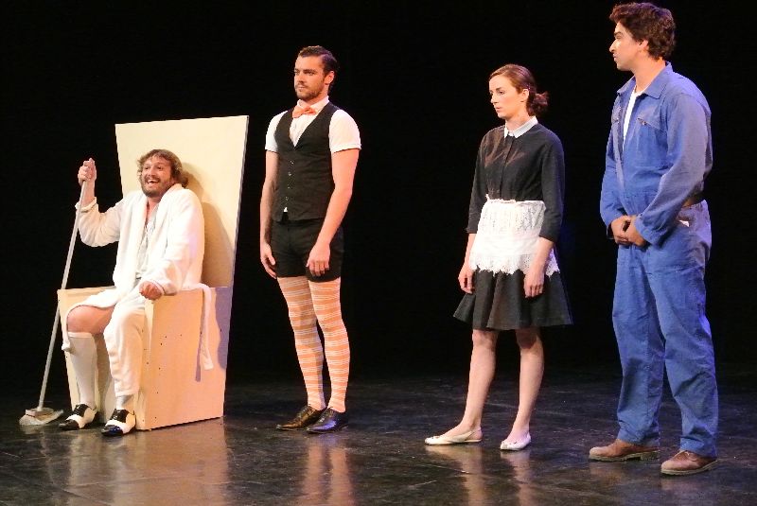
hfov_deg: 25.0
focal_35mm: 81
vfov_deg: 16.9
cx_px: 378
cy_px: 253
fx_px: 1705
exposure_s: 1/80
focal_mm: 30
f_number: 5
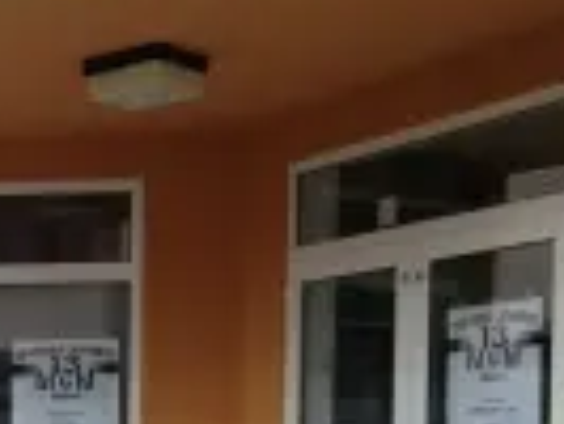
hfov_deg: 17.5
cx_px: -170
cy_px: 560
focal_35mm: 105
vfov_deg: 13.6
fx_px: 1712
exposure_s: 1/120
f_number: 2.4
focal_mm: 4.28
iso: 80
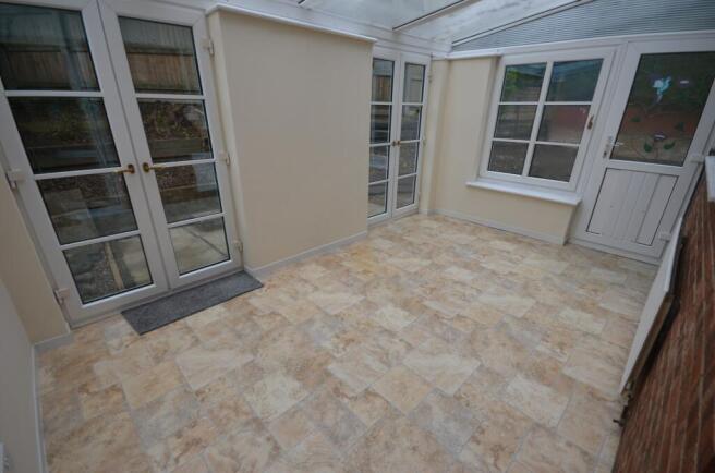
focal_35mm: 15
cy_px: 236
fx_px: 297
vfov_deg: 77.0
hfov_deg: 100.5
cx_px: 358
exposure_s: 1/160
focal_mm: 10
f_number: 6.3
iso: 200
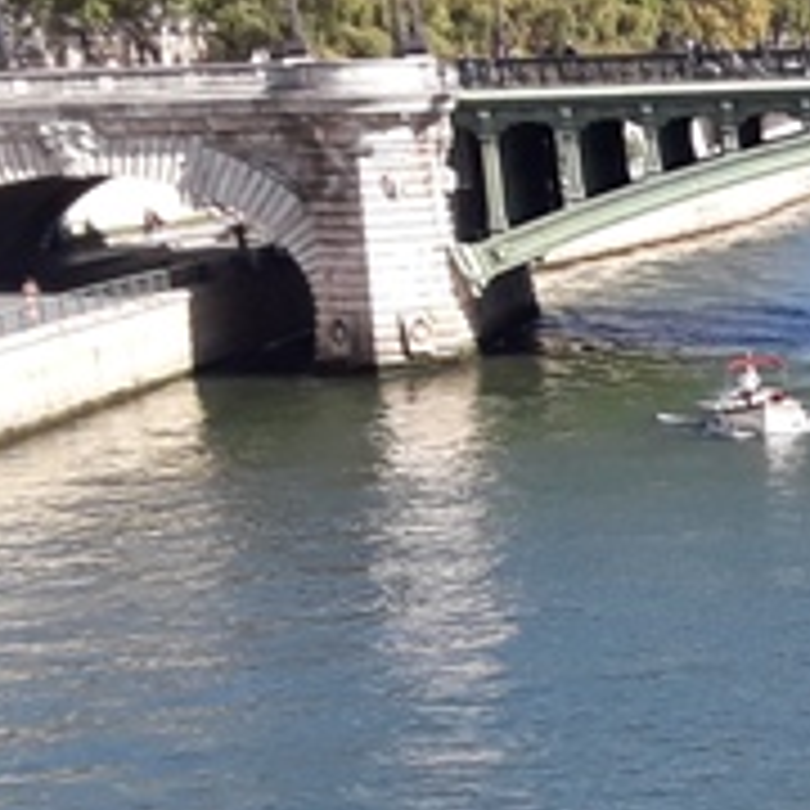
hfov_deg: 14.2
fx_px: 2965
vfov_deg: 15.3
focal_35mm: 112
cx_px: 1350
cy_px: 778
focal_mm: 2.9
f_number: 1.9
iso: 40
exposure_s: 1/756
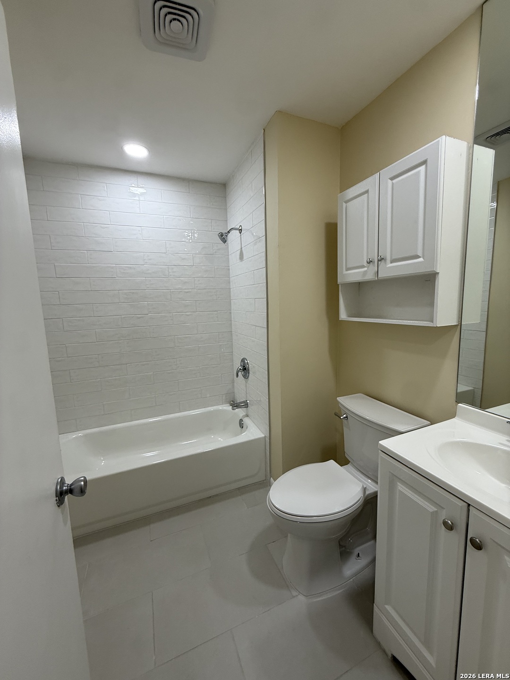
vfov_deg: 102.1
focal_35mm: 14
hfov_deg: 85.7
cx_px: 255
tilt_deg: -7.8
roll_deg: +1.3
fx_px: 275
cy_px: 340
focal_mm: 2.22
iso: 125
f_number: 2.2
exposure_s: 1/120
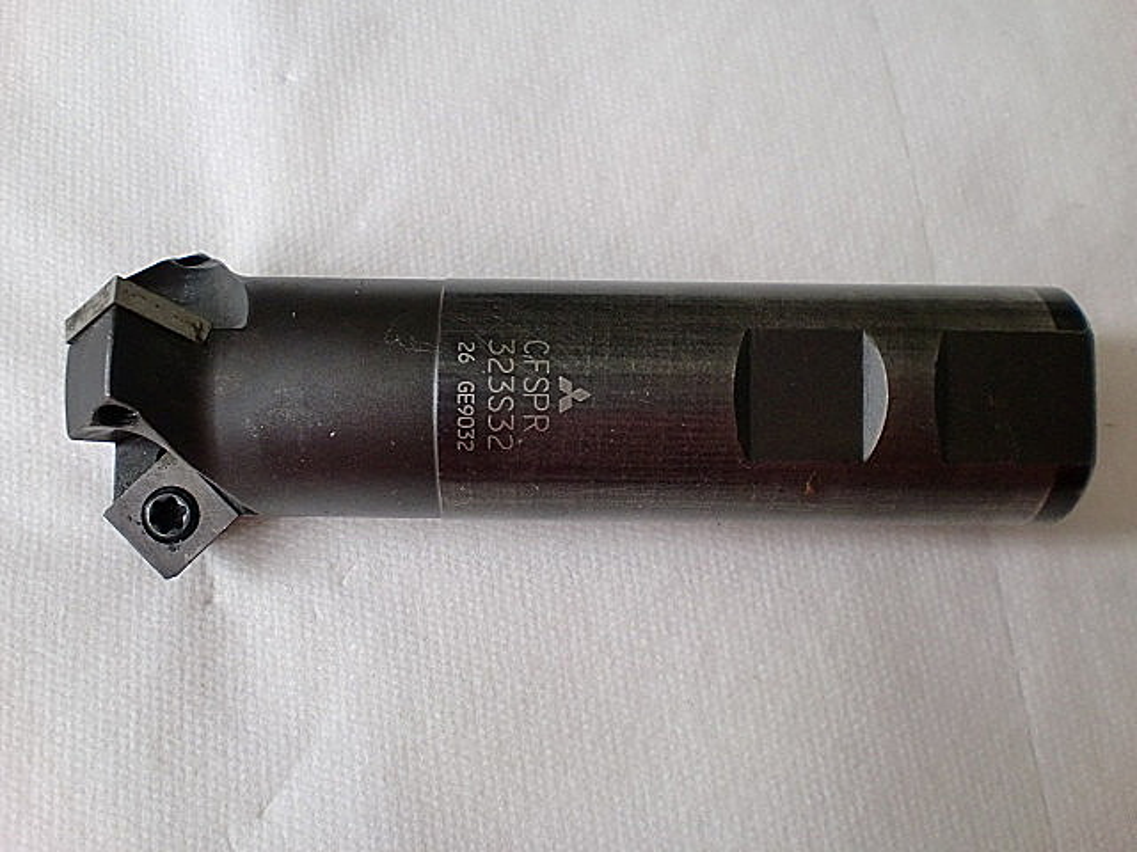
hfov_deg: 52.6
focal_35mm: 35
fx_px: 1150
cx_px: 568
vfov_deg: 40.7
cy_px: 426
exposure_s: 1/60
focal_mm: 6.3
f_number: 3.1
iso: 160
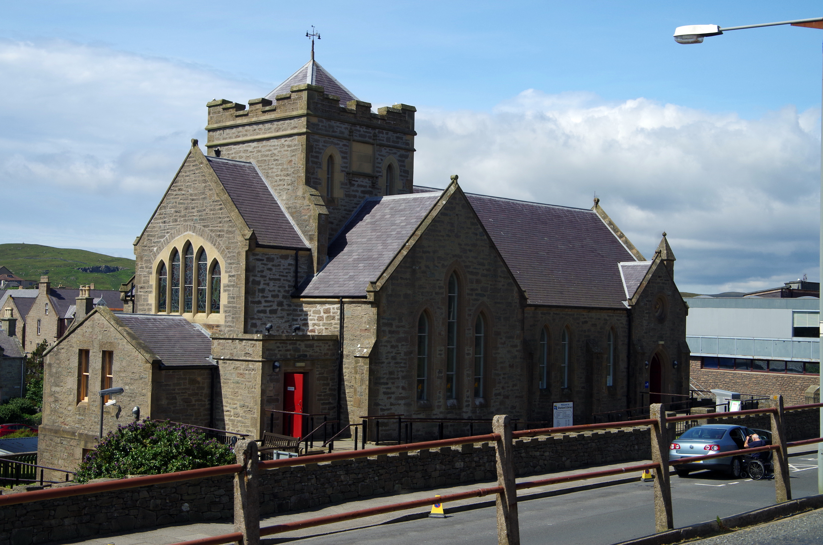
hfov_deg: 42.8
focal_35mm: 46
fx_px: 1049
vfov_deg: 29.1
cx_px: 412
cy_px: 272
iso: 200
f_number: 8
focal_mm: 31
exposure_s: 1/250
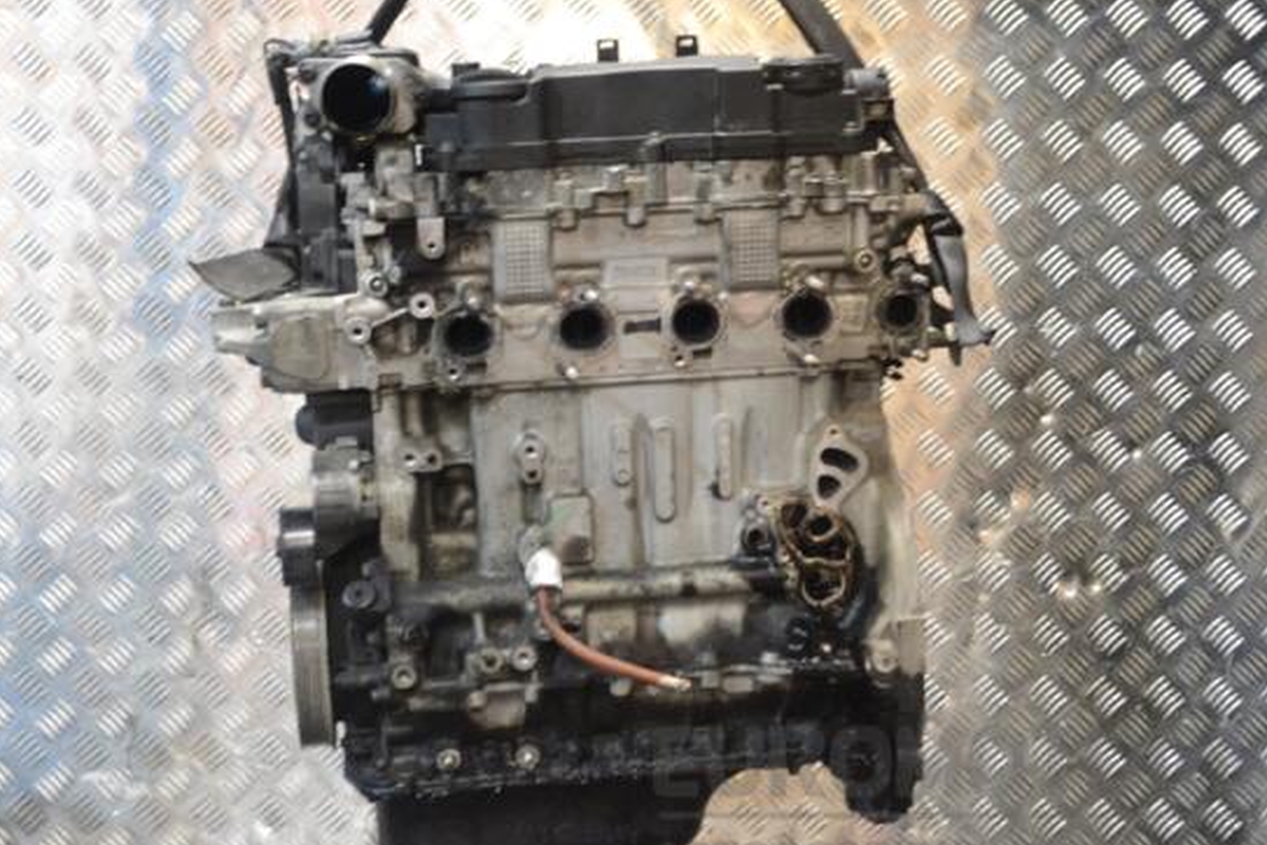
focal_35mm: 53
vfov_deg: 25.5
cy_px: 451
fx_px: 1865
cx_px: 609
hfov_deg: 37.5
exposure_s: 1/30
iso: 1400
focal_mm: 32
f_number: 4.8
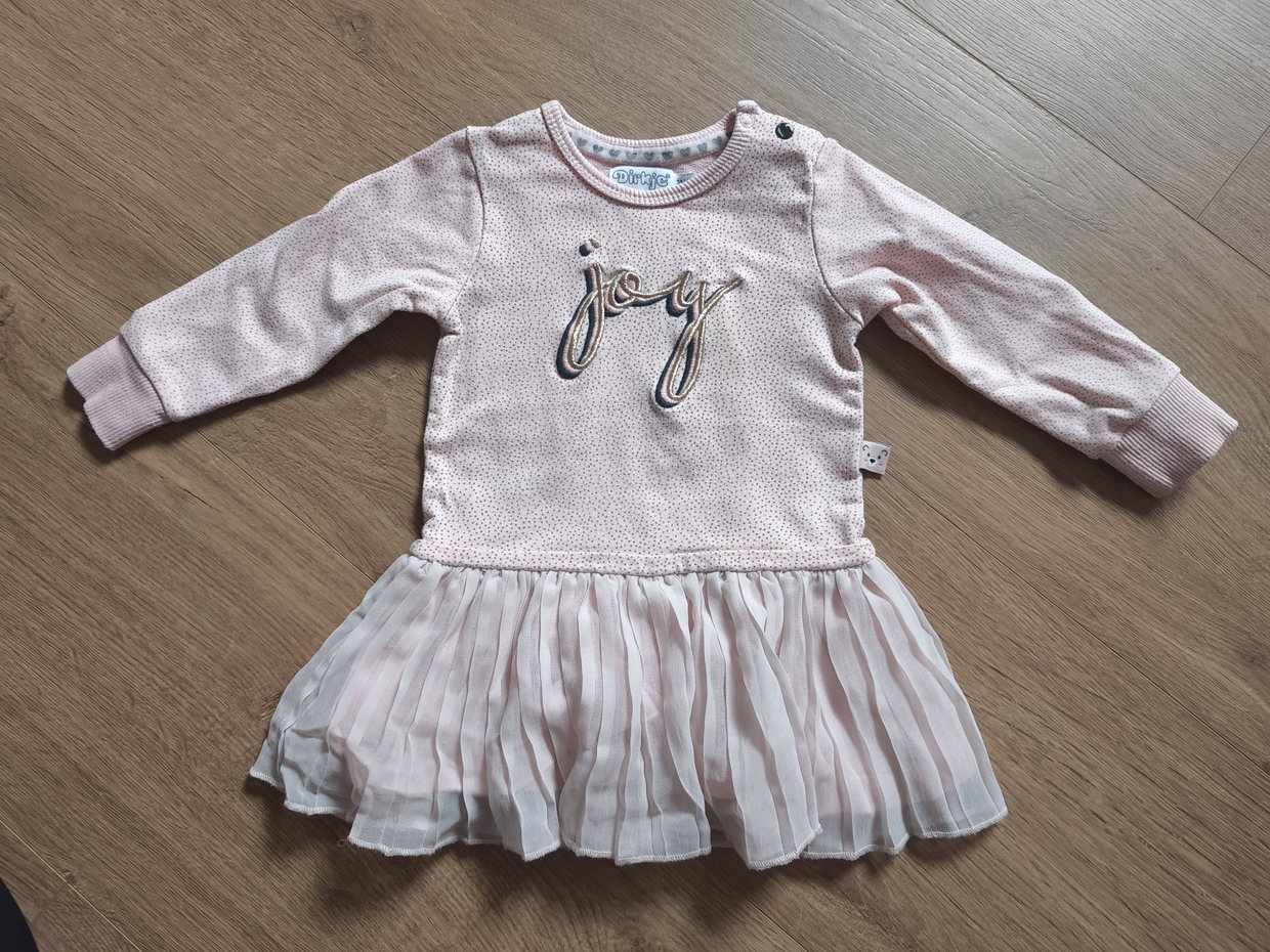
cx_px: 635
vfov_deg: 58.9
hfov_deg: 73.9
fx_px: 844
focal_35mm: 23
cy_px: 476
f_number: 1.6
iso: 640
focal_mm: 6.57
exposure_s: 1/50
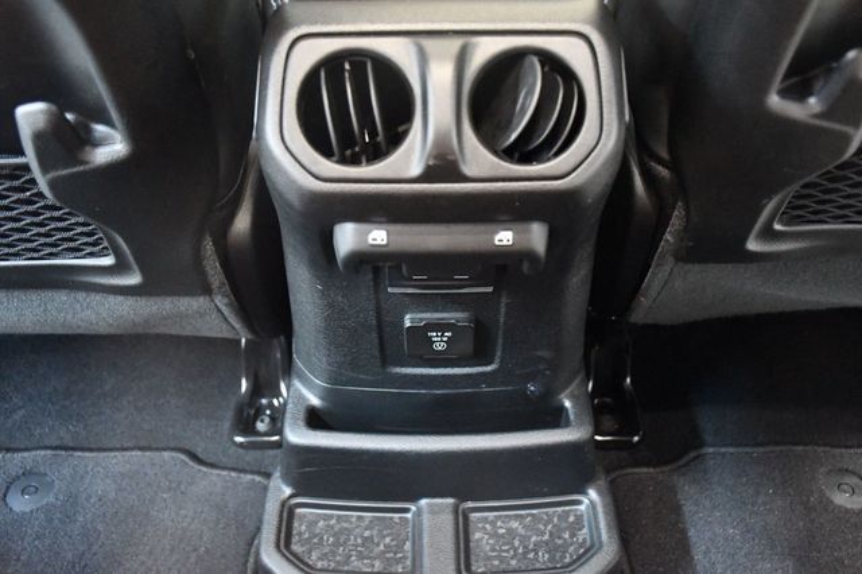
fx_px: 933
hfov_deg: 49.6
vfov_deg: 34.2
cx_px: 431
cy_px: 287
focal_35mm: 39
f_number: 3.8
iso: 12800
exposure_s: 1/25
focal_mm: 26
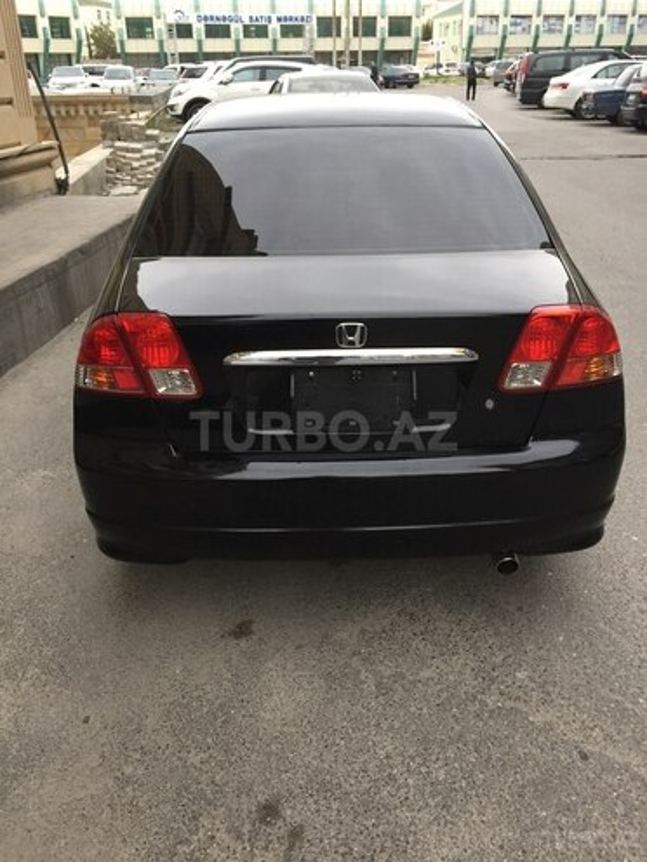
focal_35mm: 29
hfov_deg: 48.2
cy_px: 431
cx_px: 324
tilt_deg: -26.3
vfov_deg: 61.7
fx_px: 723
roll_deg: +0.2
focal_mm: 4.15
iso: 80
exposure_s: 1/33
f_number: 2.2
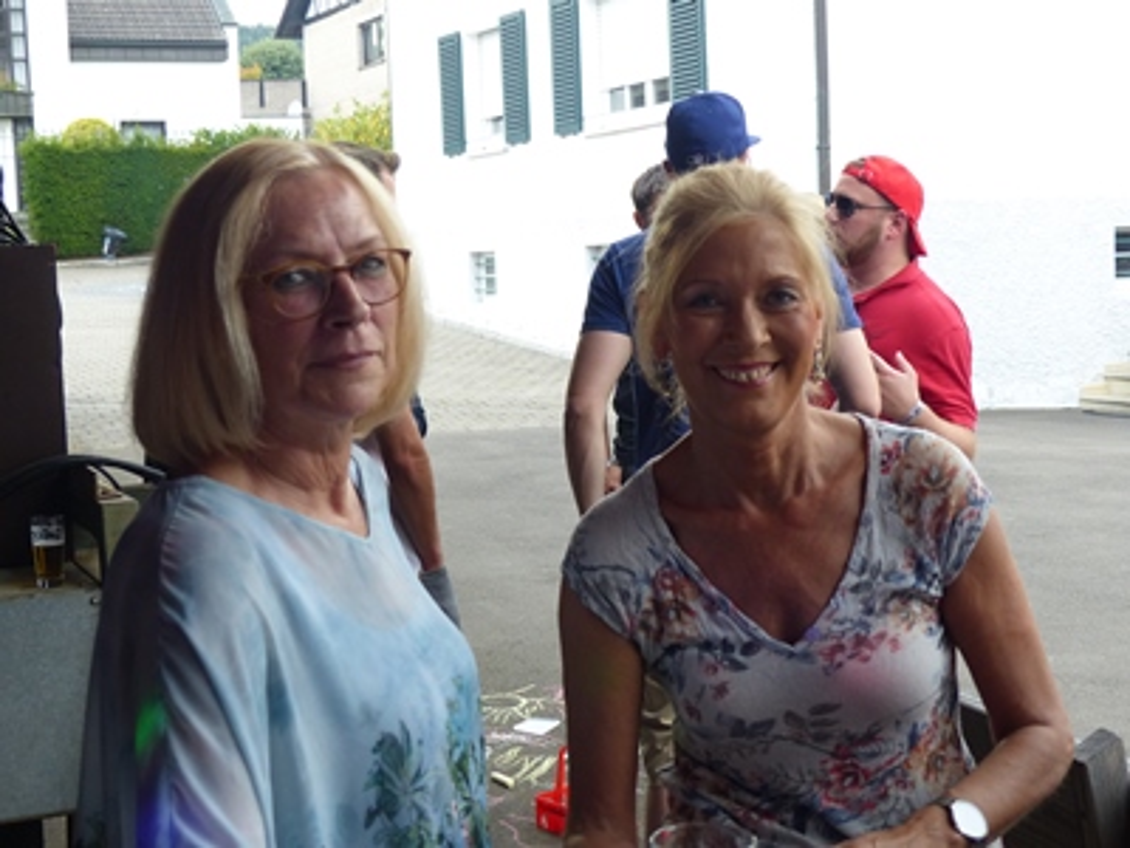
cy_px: 424
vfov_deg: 24.8
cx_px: 565
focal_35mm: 59
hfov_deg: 32.7
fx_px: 1926
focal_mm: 10.5
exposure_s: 1/160
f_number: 2.8
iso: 200
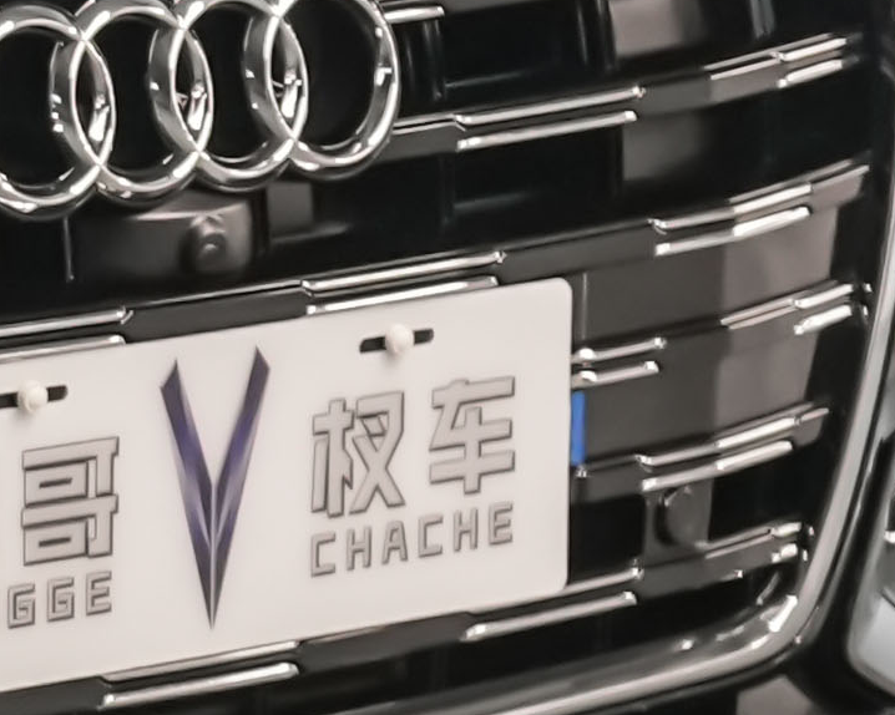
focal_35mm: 344
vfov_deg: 4.5
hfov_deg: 5.4
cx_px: -1300
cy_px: 91
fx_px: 9110
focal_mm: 62
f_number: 4
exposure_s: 1/125
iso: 5000
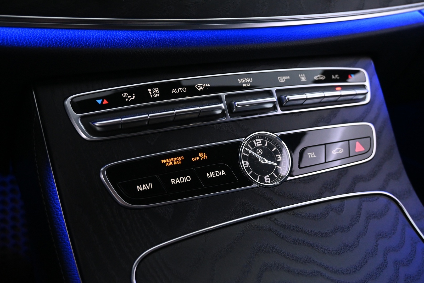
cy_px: 142
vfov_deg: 41.7
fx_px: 371
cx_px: 212
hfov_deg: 59.5
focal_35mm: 32
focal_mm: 21
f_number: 4
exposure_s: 1/30
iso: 2200
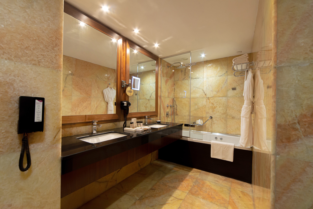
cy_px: 104
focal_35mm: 15
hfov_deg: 100.4
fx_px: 130
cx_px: 156
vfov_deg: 77.4
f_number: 11
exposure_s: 1/3
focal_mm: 15
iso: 1600
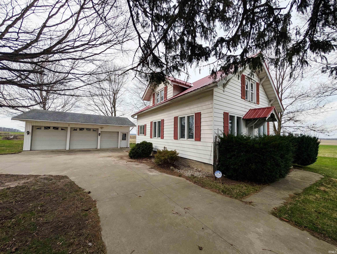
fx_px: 117
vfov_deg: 94.6
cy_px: 127
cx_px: 168
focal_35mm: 12
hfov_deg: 110.5
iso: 49
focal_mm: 2.02
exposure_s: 1/2500
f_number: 1.7
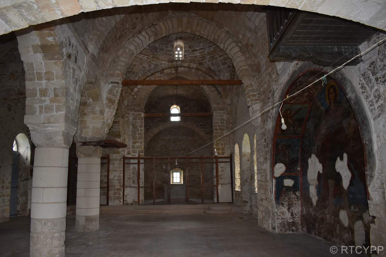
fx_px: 290
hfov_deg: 67.4
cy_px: 128
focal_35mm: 27
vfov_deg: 48.0
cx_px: 193
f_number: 3.5
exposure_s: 1/160
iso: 800
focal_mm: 18
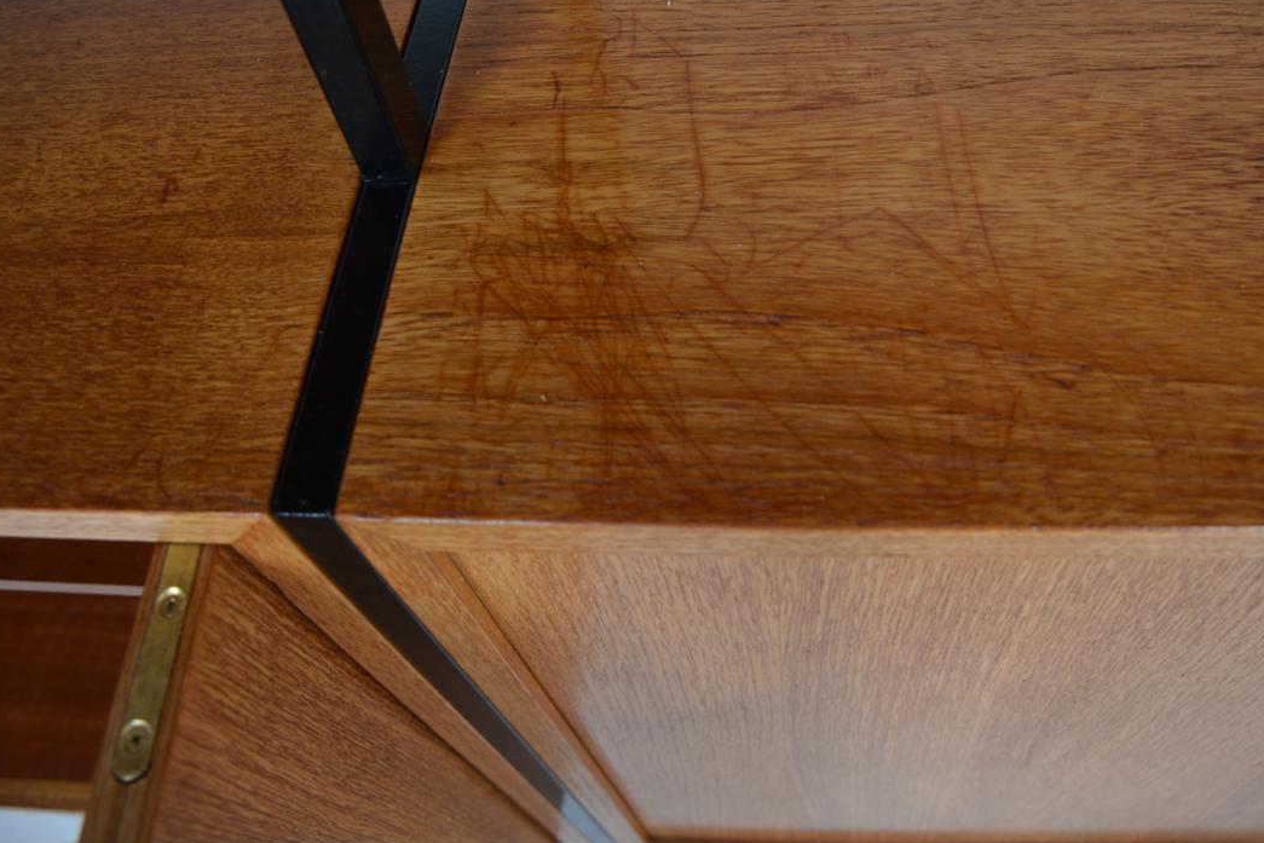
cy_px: 373
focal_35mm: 31
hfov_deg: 60.1
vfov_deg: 42.3
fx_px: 1089
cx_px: 714
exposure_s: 1/125
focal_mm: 18
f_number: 4.5
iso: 250
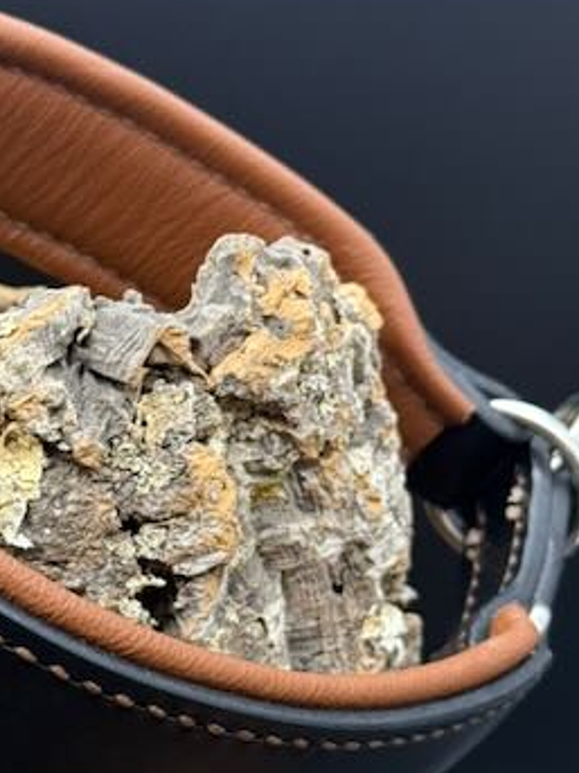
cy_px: 545
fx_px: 2499
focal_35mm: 112
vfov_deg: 17.5
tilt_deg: -25.3
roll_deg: +2.8
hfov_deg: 13.1
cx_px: 20
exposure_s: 1/170
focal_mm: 6.76
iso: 125
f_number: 1.78
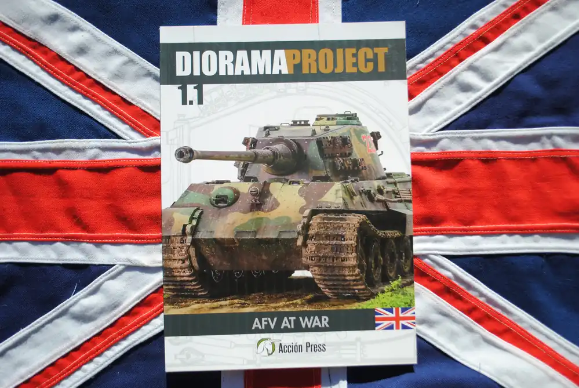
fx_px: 580
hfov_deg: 53.1
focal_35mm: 36
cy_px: 194
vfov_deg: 37.0
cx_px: 290
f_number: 5.6
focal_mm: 24
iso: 100
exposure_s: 1/800
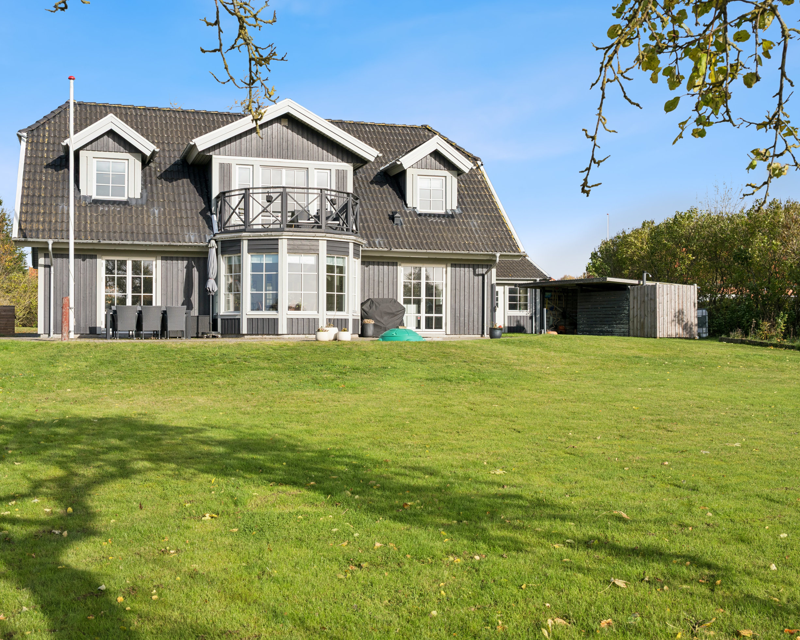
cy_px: 315
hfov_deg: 47.9
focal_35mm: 38
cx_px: 357
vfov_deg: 39.2
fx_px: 900
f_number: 6.3
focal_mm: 33
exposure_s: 1/800
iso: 250
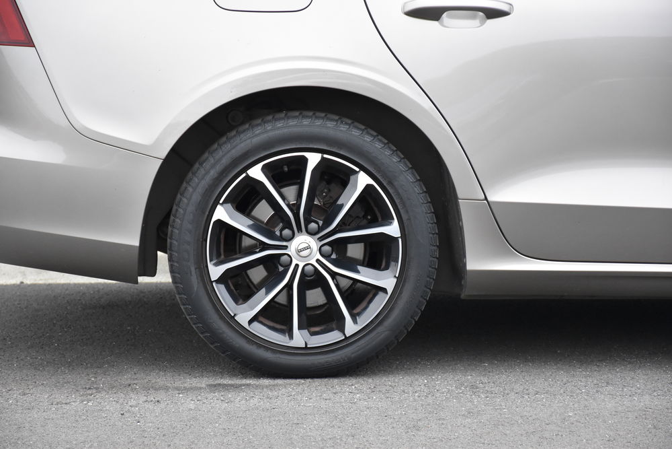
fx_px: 2660
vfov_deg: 9.6
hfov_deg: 14.4
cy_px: 224
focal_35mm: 142
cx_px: 336
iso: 1400
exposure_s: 1/125
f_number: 5.3
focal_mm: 95
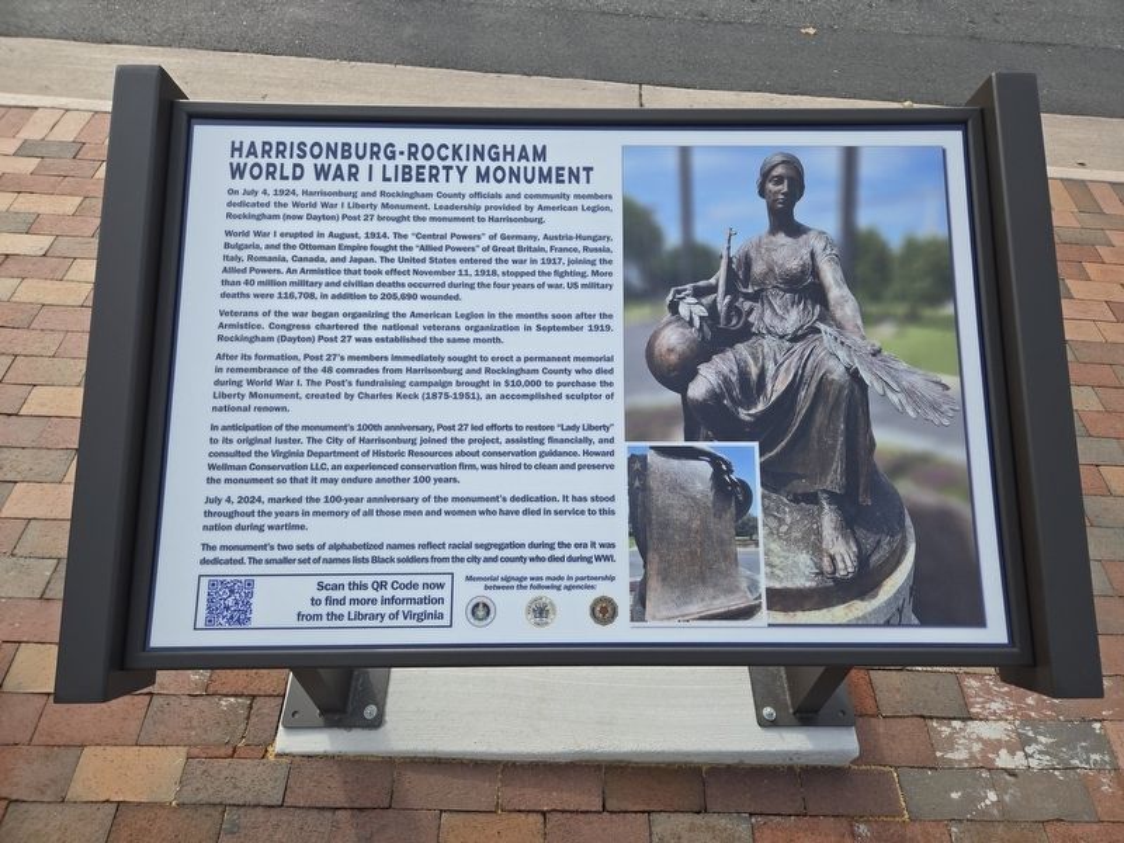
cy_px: 422
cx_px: 562
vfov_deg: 58.9
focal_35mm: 23
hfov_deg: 73.9
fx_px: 747
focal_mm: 5.4
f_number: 1.8
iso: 25
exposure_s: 1/970
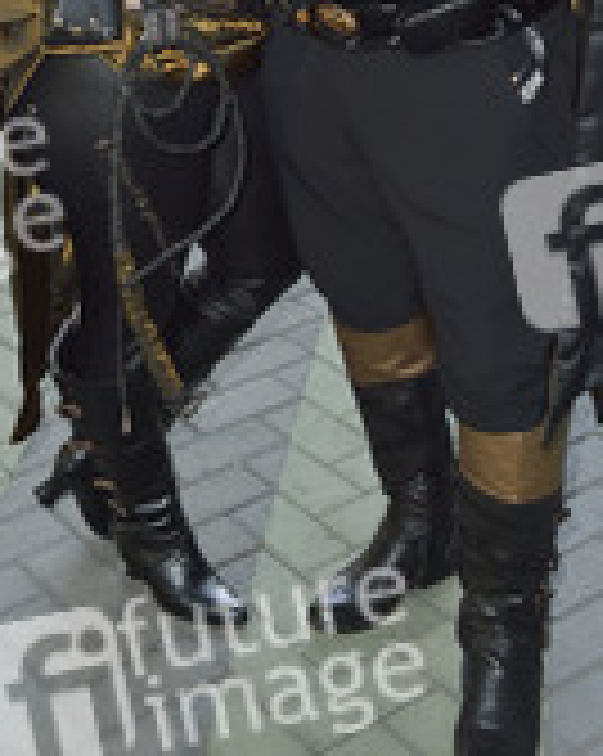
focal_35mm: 76
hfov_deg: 20.1
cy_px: 0
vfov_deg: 24.0
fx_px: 1699
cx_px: 326
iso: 250
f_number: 6.3
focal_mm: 34
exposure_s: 1/250
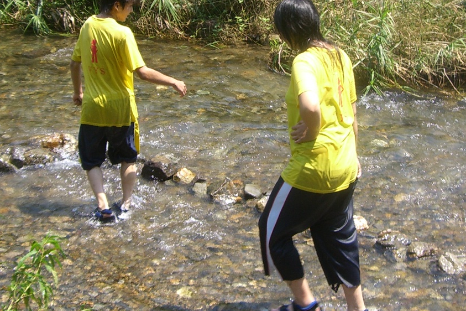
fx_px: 971
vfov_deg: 18.1
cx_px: 276
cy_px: 78
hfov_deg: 26.9
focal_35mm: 75
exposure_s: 1/200
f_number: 4.3
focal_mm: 6.2
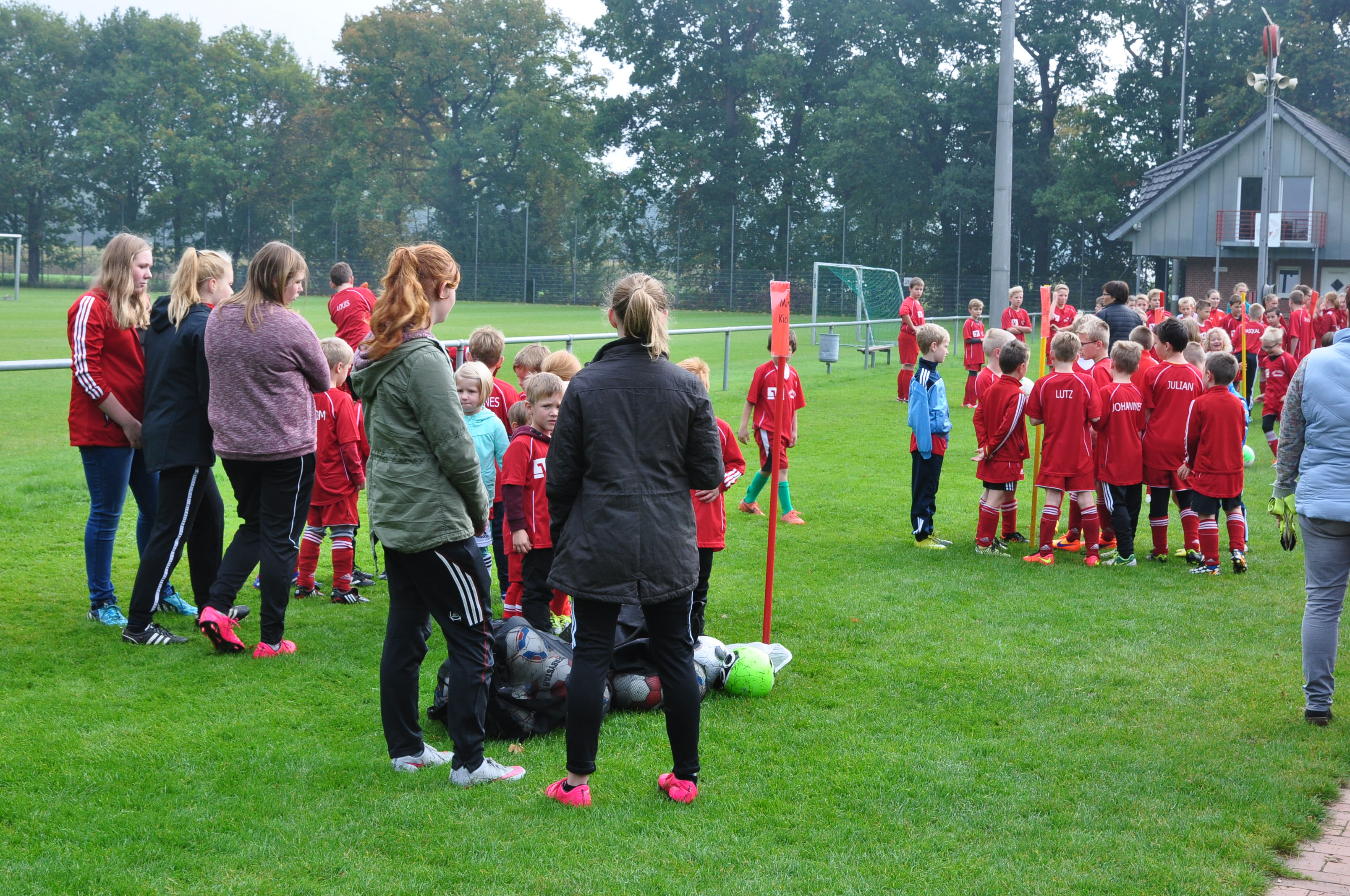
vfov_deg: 23.7
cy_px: 448
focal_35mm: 57
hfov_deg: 35.1
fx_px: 2135
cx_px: 675
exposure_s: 1/100
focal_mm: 38
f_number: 9
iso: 400
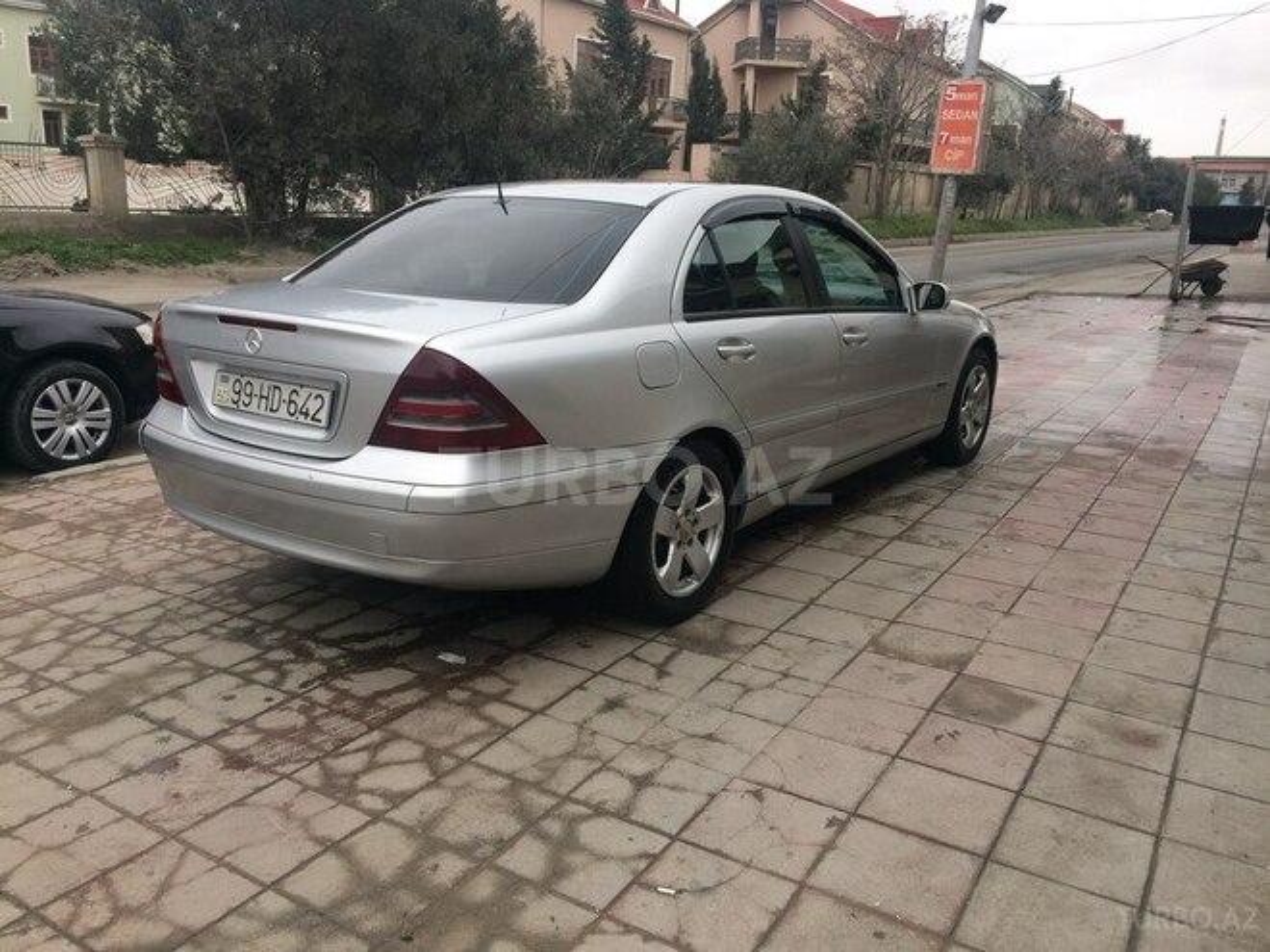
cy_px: 476
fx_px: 1064
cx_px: 635
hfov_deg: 61.7
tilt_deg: -15.0
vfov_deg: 48.2
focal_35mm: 29
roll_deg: -1.5
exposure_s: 1/130
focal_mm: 4.15
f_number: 2.2
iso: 32
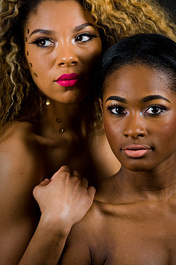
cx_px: 110
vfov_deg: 10.1
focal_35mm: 203
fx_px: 1491
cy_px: 105
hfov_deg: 6.8
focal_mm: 160
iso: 200
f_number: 5.6
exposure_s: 1/125
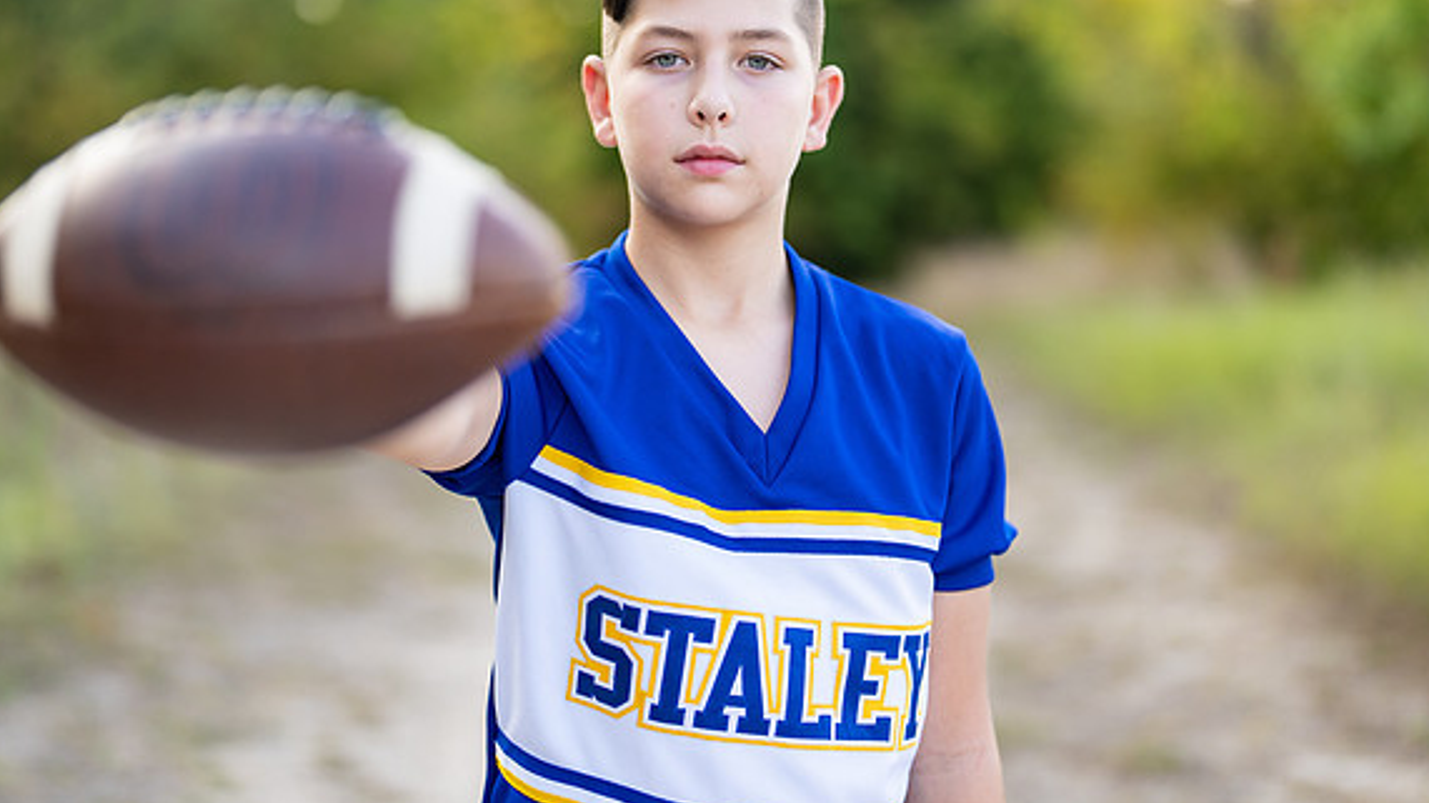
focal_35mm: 66
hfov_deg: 31.9
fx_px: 2500
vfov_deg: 18.2
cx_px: 686
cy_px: 285
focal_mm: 50
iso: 100
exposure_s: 1/800
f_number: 1.2
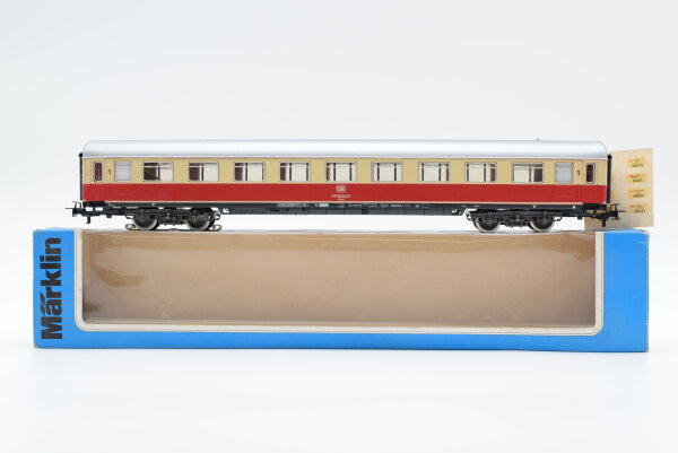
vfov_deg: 25.8
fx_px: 989
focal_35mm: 52
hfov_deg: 37.8
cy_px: 226
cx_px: 339
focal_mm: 35
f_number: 8
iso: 500
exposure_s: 1/100
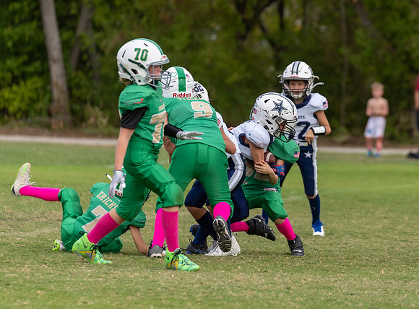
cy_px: 123
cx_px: 290
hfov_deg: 6.9
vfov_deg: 5.1
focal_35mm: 289
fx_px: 3482
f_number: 3.5
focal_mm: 200
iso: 250
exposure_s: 1/1250
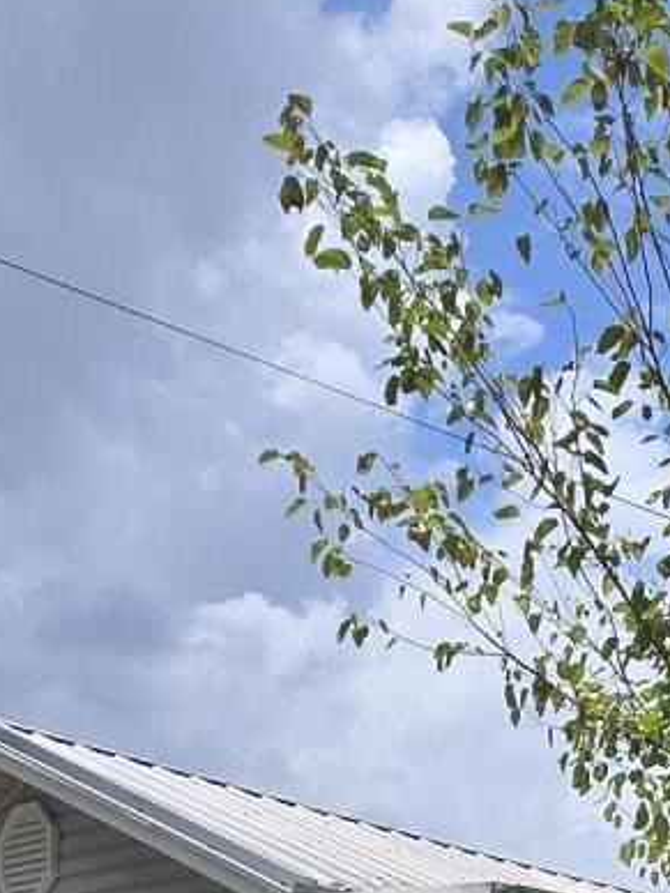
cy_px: 1319
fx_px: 1729
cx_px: 903
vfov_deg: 23.5
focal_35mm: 67
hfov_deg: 19.9
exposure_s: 1/2843
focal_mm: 2.2
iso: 50
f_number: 2.2
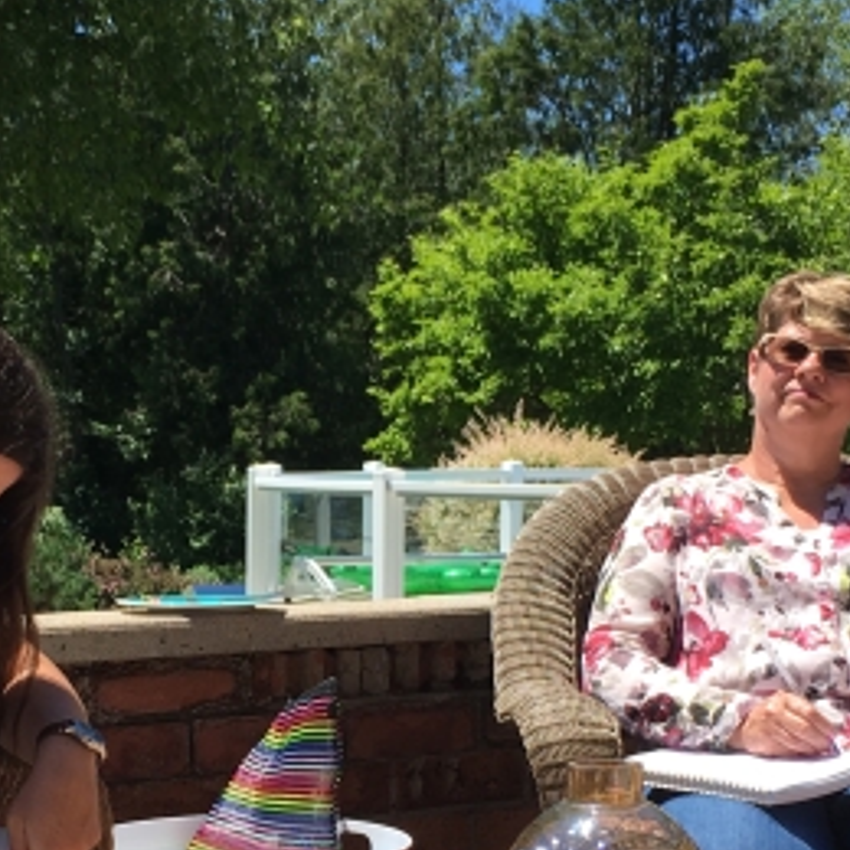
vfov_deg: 21.6
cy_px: 703
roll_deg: +0.1
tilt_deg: -5.5
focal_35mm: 79
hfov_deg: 21.8
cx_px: 291
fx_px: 2195
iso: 25
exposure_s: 1/1115
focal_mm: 4.15
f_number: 2.2
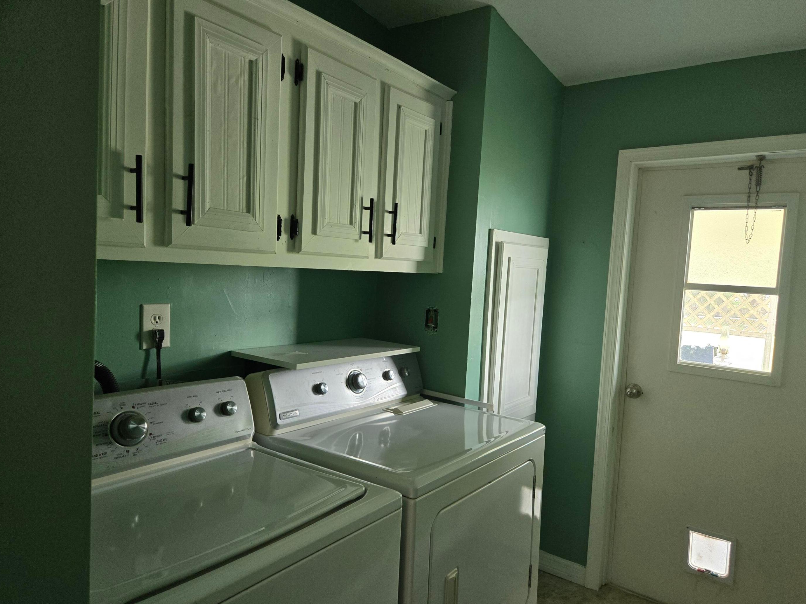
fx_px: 559
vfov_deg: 56.8
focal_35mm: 24
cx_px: 416
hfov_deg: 71.6
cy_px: 315
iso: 250
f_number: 1.8
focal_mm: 5.4
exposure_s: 1/120
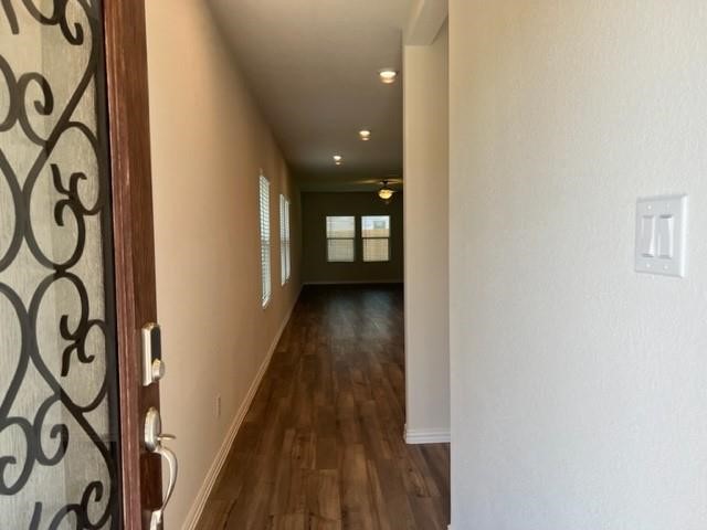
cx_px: 354
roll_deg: +2.1
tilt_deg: -3.3
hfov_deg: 67.3
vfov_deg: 53.1
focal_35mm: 26
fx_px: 531
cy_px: 265
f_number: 1.5
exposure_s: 1/240
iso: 40
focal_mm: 5.7
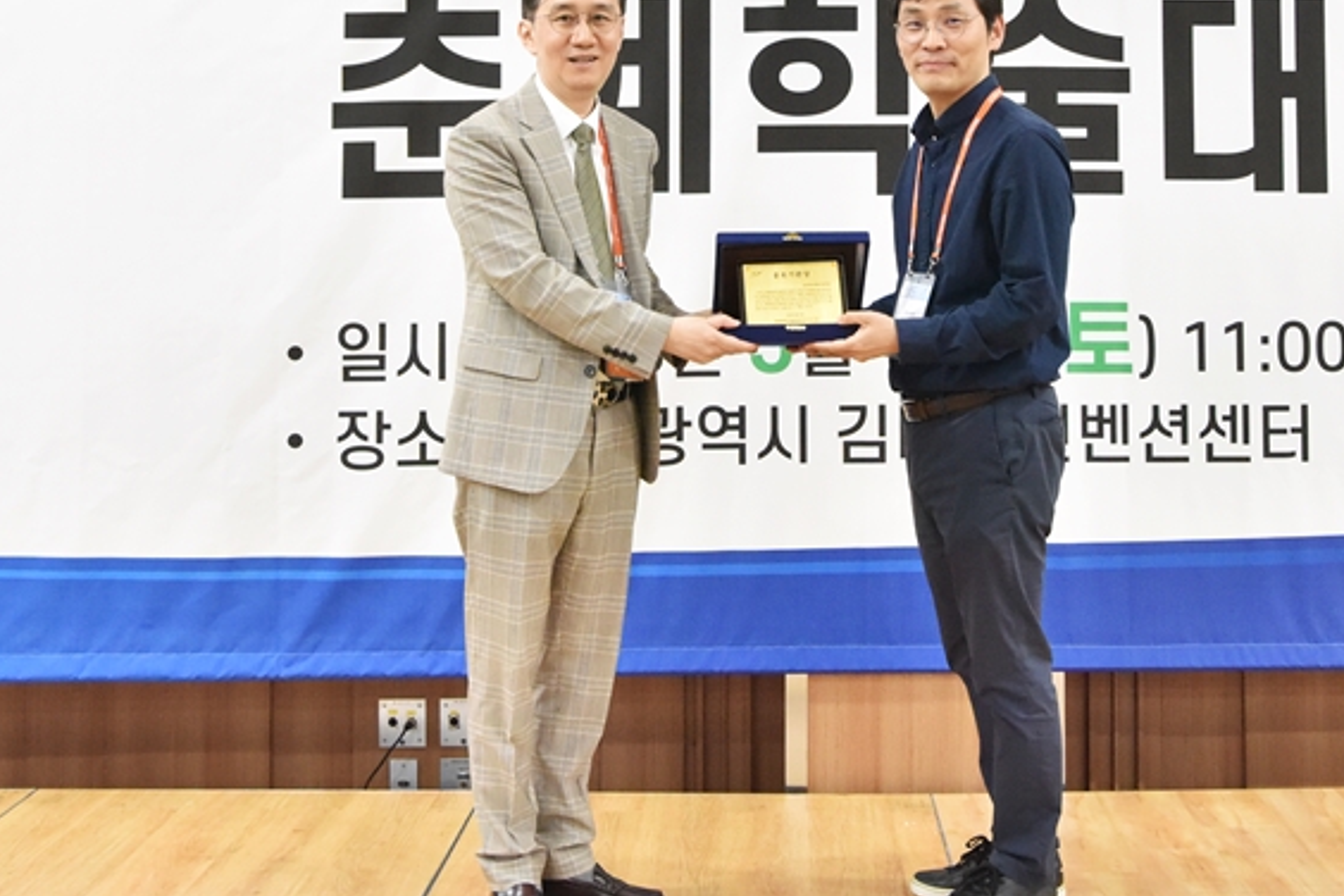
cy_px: 156
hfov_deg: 36.0
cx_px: 841
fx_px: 2053
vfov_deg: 24.2
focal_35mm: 55
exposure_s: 1/125
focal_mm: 31
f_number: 6.3
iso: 6400
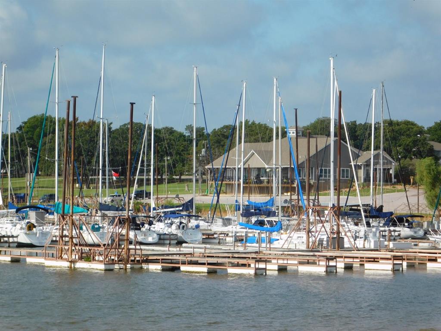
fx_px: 1885
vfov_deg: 10.0
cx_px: 220
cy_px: 166
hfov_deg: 13.3
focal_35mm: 148
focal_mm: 26.3
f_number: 5.1
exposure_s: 1/800
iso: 125
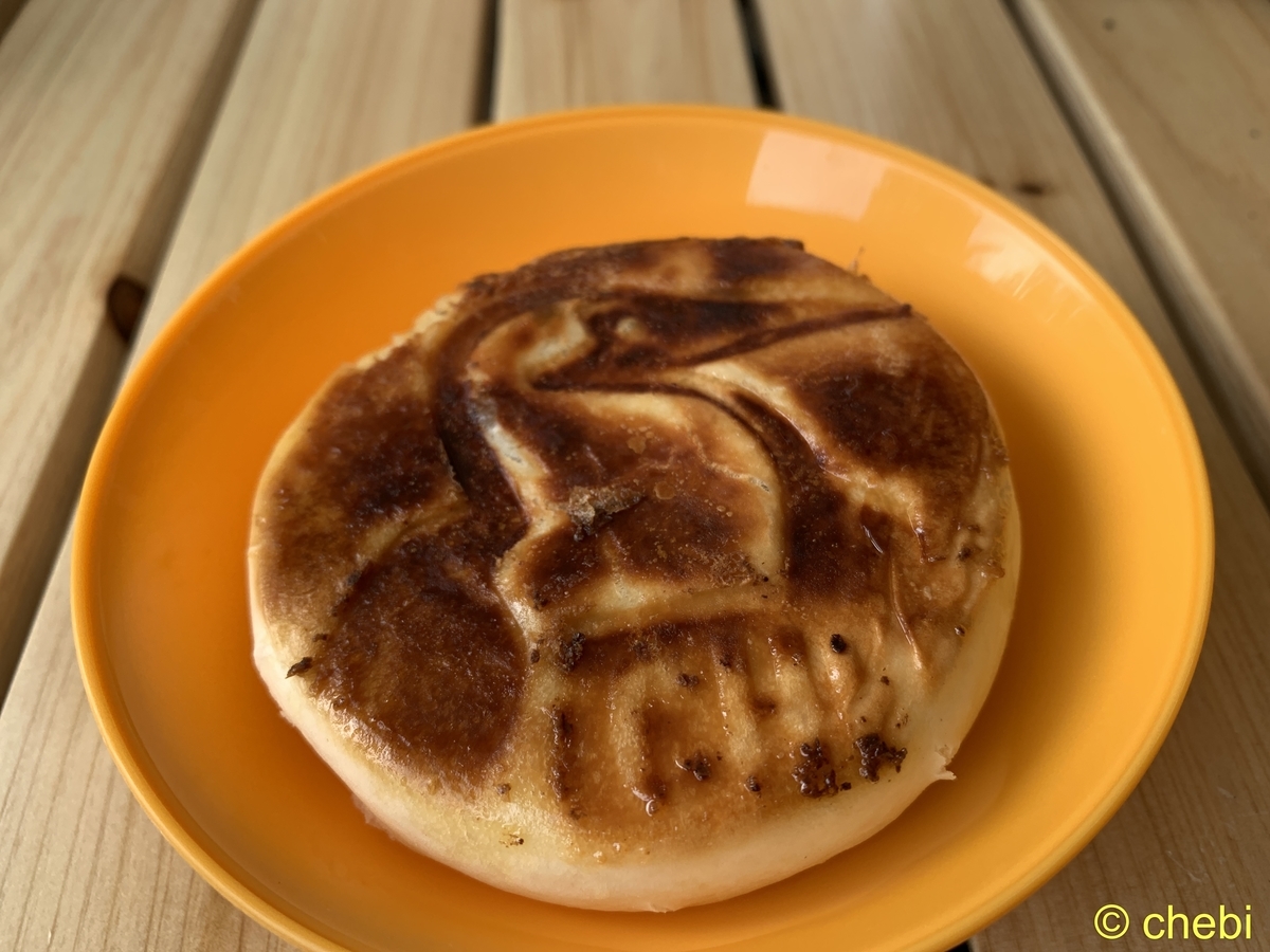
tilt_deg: -52.0
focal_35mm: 26
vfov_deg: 53.1
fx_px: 954
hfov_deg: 67.3
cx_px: 635
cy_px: 476
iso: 64
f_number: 1.8
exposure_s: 1/121
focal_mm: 4.25
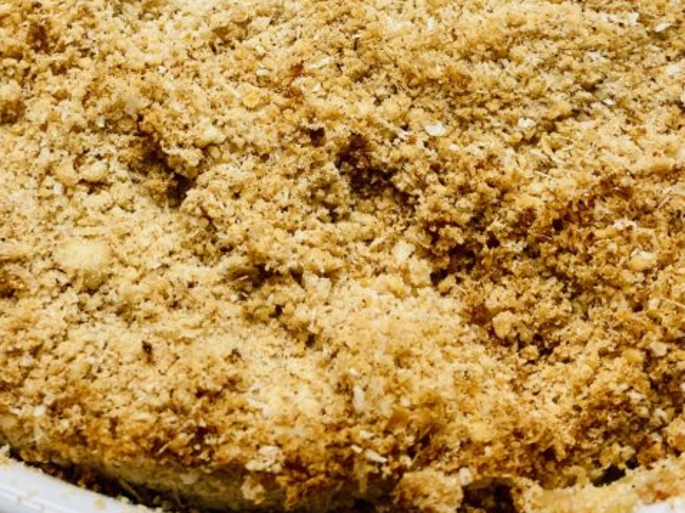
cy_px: 67
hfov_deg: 32.1
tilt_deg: -55.7
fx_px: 1187
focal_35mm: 60
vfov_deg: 23.8
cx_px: 277
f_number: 1.8
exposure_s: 1/100
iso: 32
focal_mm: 3.99
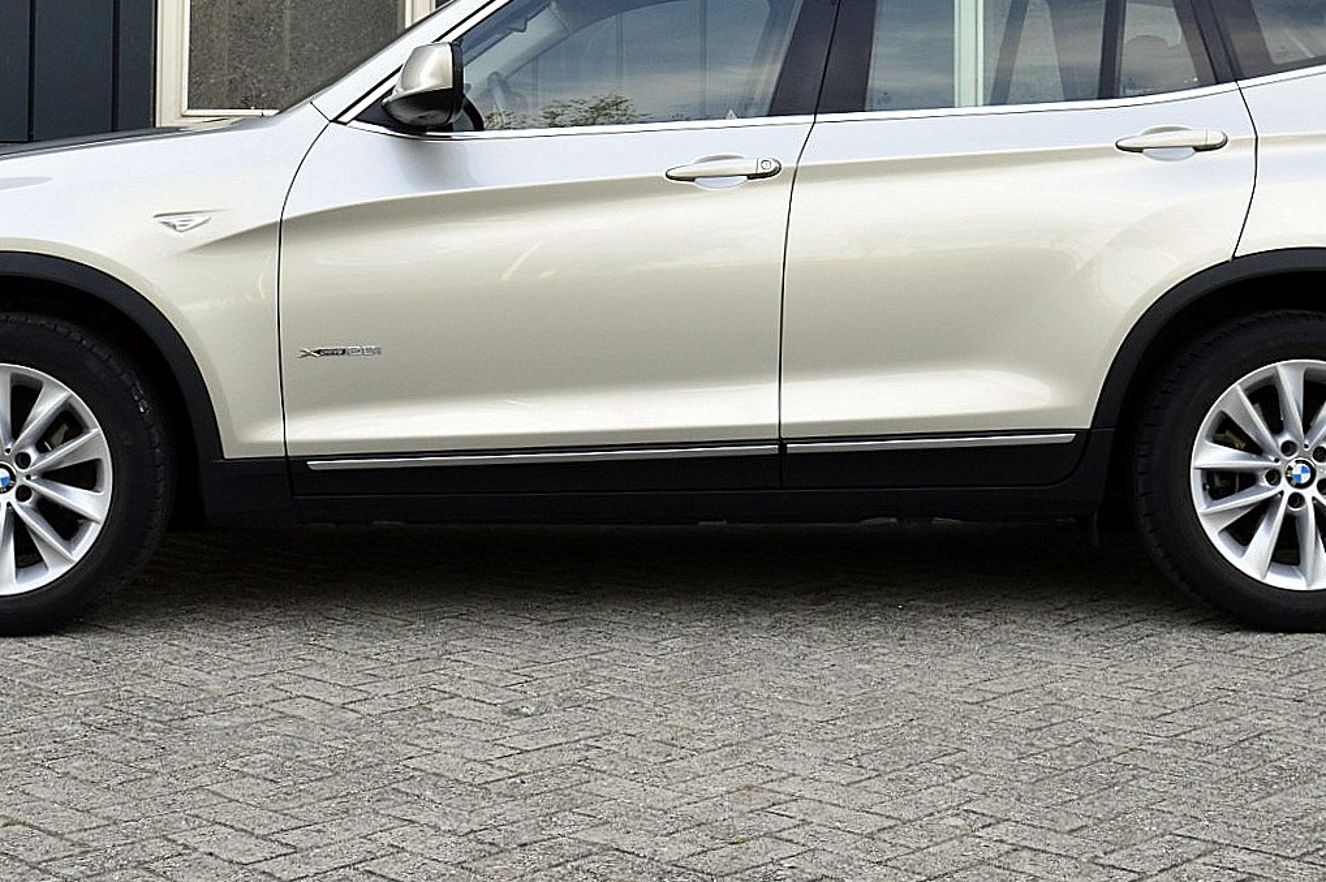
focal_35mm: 60
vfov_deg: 22.4
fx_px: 2201
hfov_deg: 33.5
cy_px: 180
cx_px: 660
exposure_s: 1/160
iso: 400
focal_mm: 25
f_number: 9
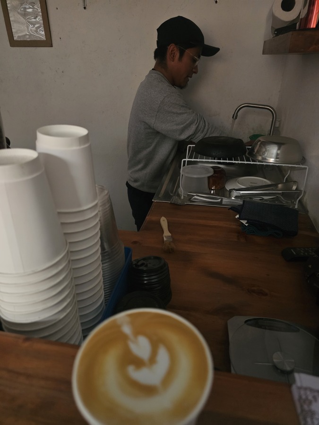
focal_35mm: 23
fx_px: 283
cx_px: 160
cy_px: 212
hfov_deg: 58.9
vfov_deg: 73.9
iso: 500
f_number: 1.7
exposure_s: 1/120
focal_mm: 6.3
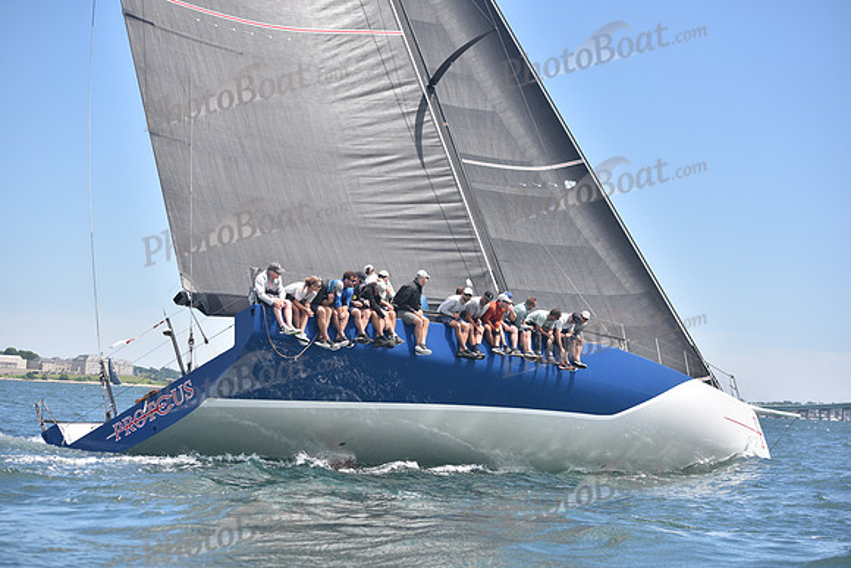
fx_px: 1655
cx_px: 426
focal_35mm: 70
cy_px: 284
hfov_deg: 28.8
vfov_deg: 19.5
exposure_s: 1/800
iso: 320
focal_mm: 70
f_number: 4.5
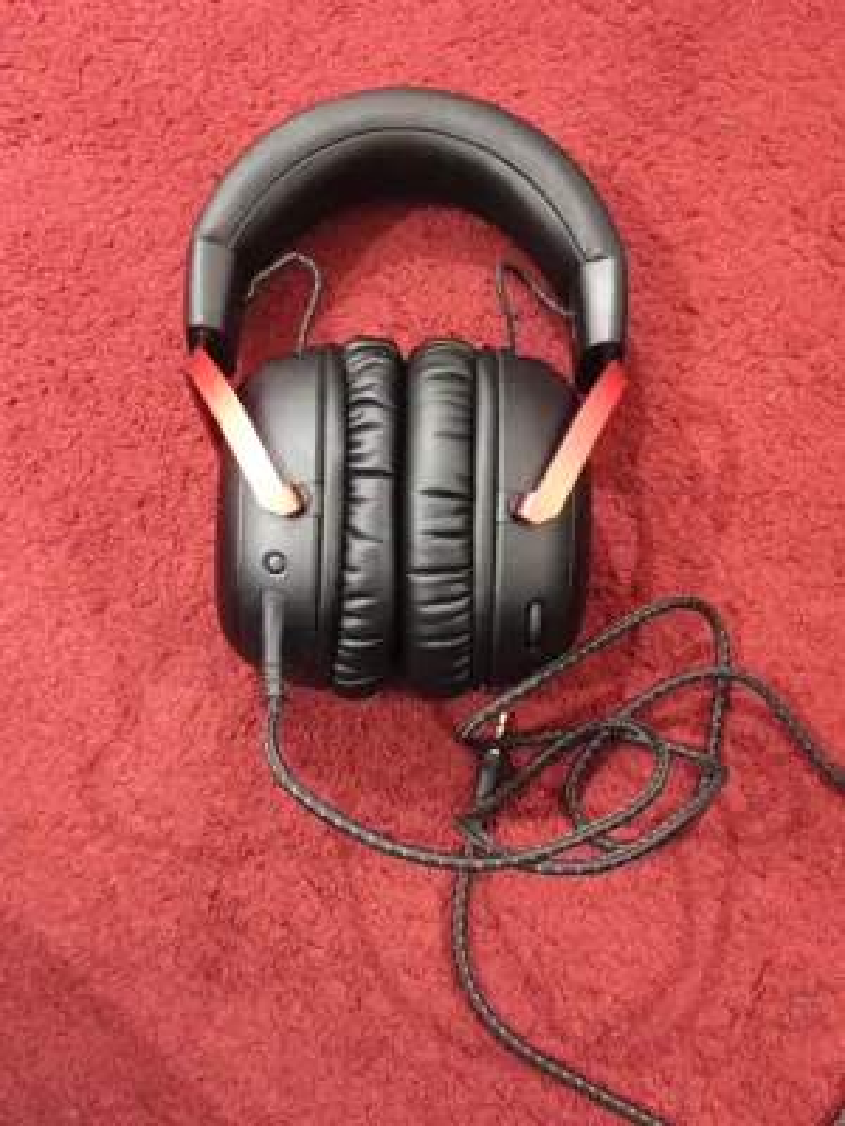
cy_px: 563
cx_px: 422
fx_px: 1139
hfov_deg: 40.7
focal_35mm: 35
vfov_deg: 52.6
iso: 3238
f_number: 1.79
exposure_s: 1/16.7
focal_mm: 4.71
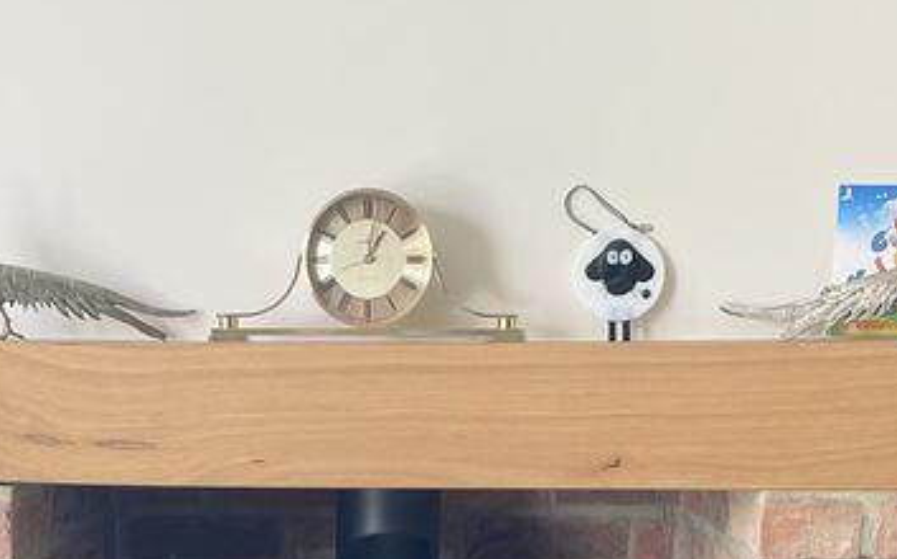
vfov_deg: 14.7
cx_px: 366
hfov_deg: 25.8
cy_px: 920
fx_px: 1954
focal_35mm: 80
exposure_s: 1/121
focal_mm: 4.2
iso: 80
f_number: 1.6
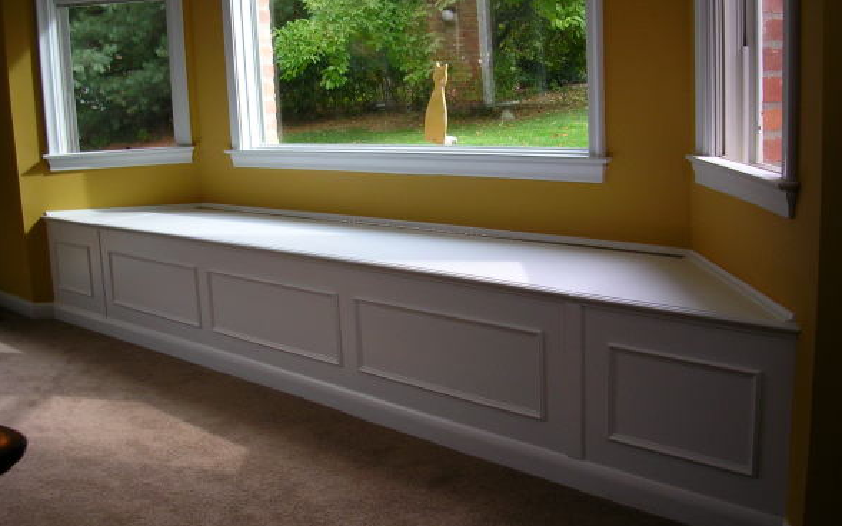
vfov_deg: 31.2
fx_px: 941
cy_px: 263
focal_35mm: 41
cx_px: 425
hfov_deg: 48.2
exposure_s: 1/84.6
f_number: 2.8
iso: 50
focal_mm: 5.8
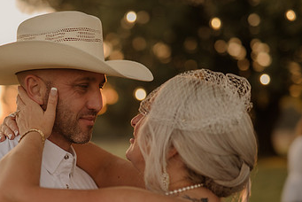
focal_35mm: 85
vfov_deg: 16.1
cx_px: 83
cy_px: 141
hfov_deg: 23.7
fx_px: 714
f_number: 2.8
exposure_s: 1/400
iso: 200
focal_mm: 50
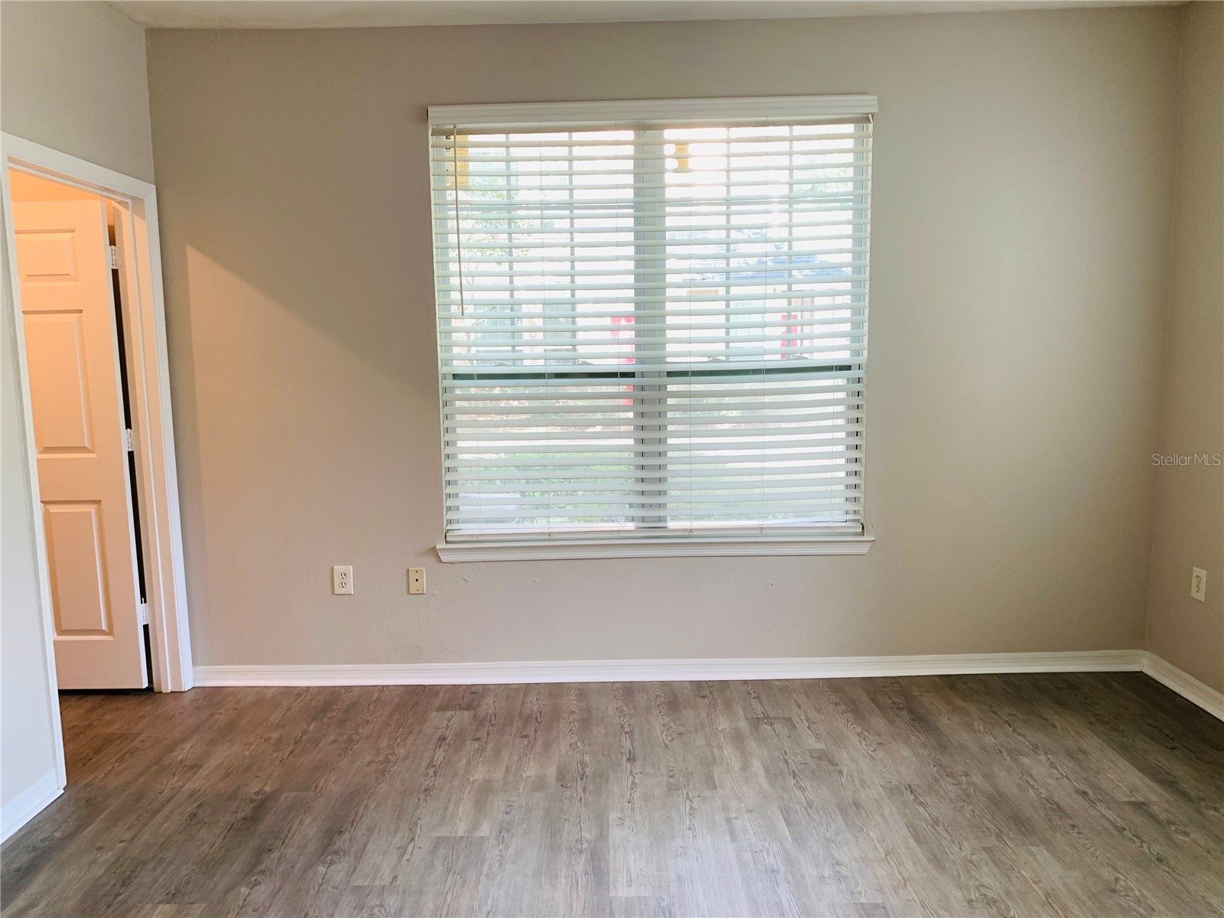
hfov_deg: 67.3
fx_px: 919
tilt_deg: -9.7
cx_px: 612
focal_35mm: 26
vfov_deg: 53.1
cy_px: 459
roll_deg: +1.0
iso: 80
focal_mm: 4.25
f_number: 1.8
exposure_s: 1/60
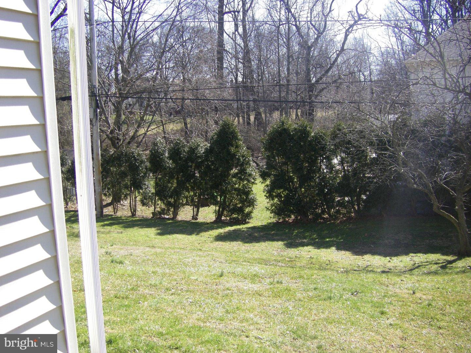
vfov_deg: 37.7
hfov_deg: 49.0
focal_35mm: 38
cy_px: 176
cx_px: 236
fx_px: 517
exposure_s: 1/250
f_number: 3.5
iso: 64
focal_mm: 6.3
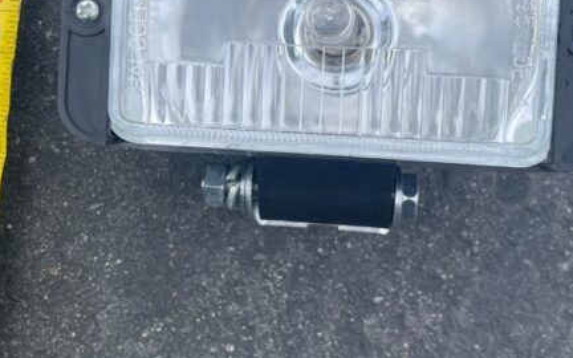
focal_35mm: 51
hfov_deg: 39.6
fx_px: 796
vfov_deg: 25.2
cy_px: 110
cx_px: 290
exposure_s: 1/1439
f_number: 1.6
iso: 32
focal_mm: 5.1
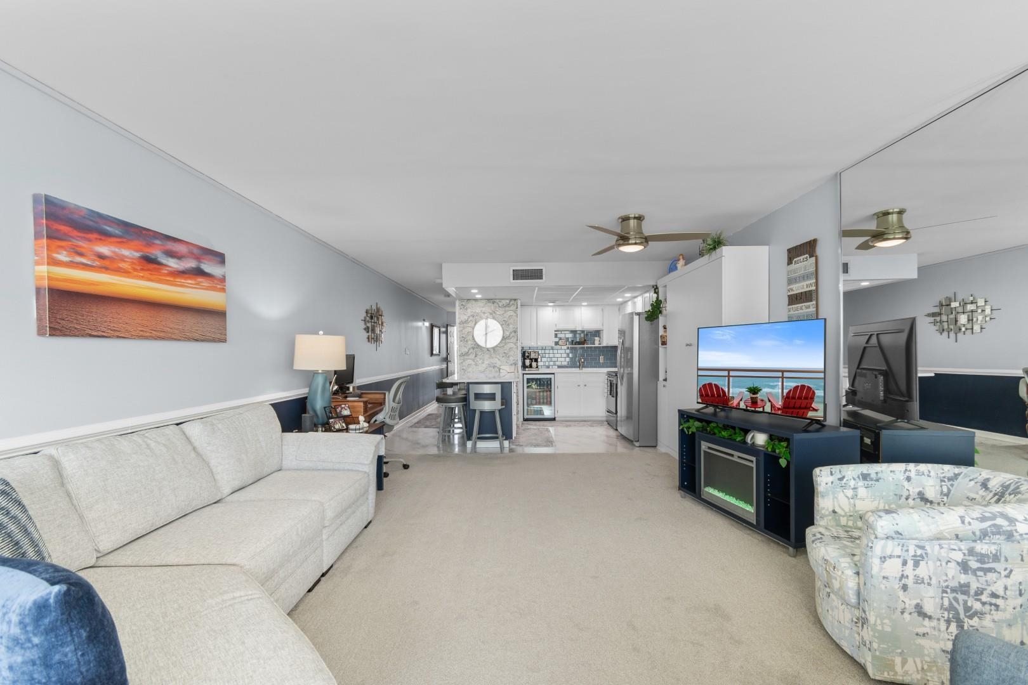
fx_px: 428
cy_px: 342
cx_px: 514
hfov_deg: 100.4
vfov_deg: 77.3
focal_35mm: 15
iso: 100
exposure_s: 1/6
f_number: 4.5
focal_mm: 10
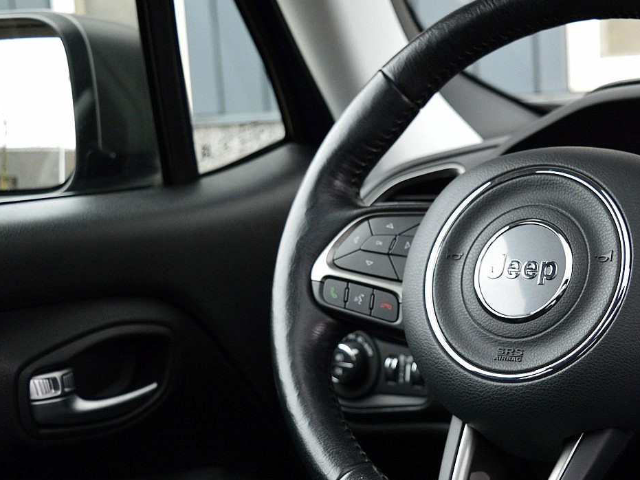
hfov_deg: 32.6
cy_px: 272
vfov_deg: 25.3
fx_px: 1069
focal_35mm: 58
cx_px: 490
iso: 800
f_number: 3.8
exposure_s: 1/50
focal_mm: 23
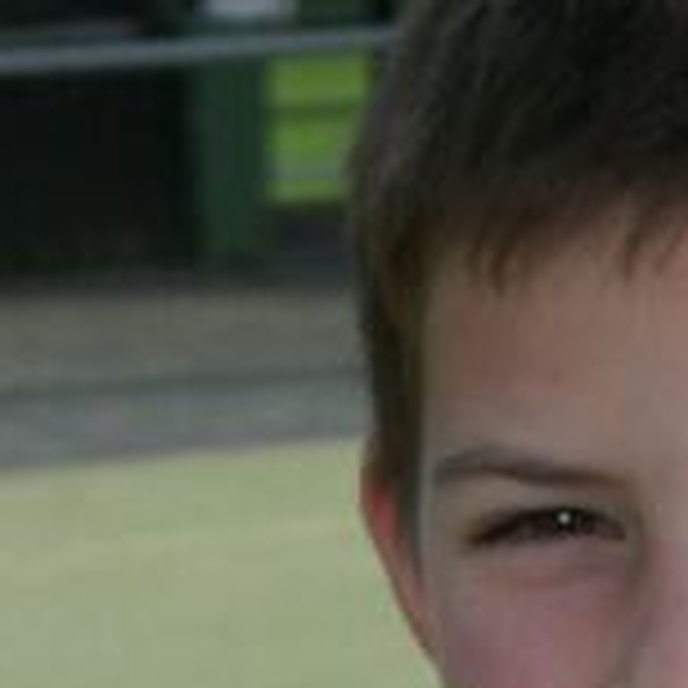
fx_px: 9669
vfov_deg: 4.1
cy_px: 731
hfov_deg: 4.1
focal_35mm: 430
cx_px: 733
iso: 200
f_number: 4.5
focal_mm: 35.39
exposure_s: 1/1500
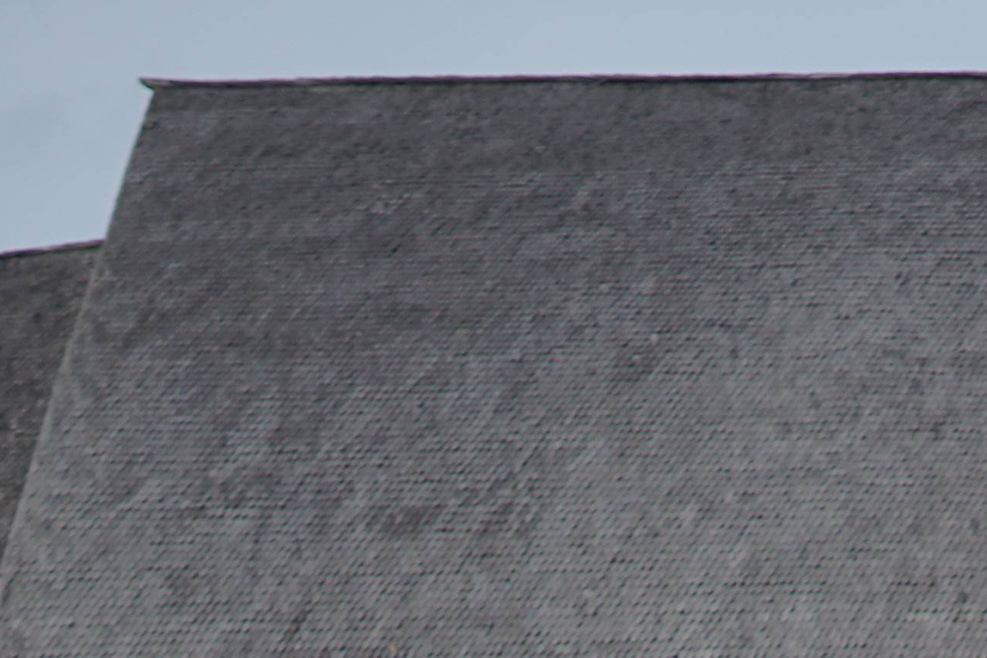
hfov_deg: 8.7
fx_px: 6386
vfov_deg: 5.8
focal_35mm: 233
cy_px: 1145
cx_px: 1198
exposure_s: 1/5000
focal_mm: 50
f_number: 1.8
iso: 100
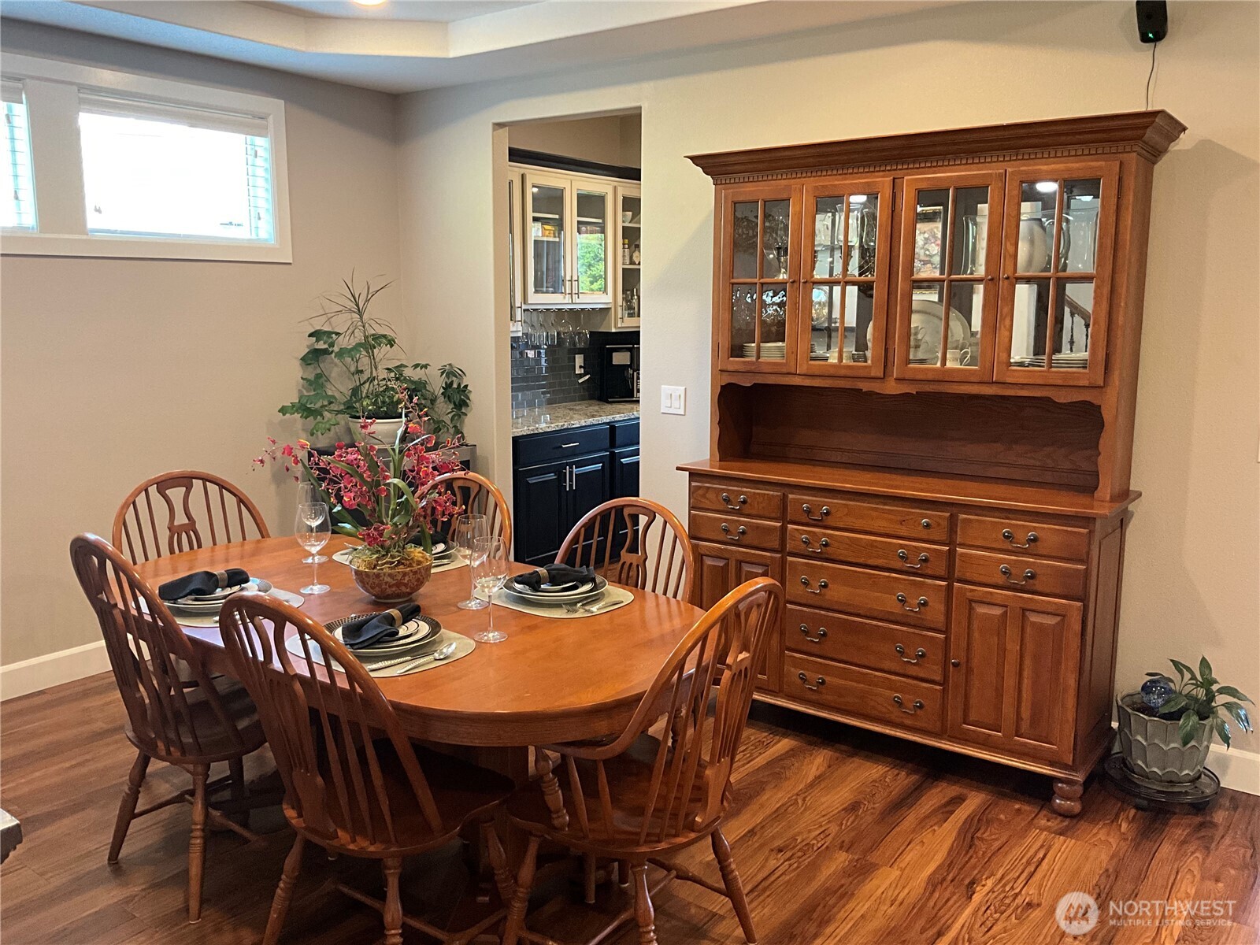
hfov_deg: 61.7
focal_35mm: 29
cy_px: 472
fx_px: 1056
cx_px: 630
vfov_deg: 48.2
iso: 200
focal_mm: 3
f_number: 1.8
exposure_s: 1/60
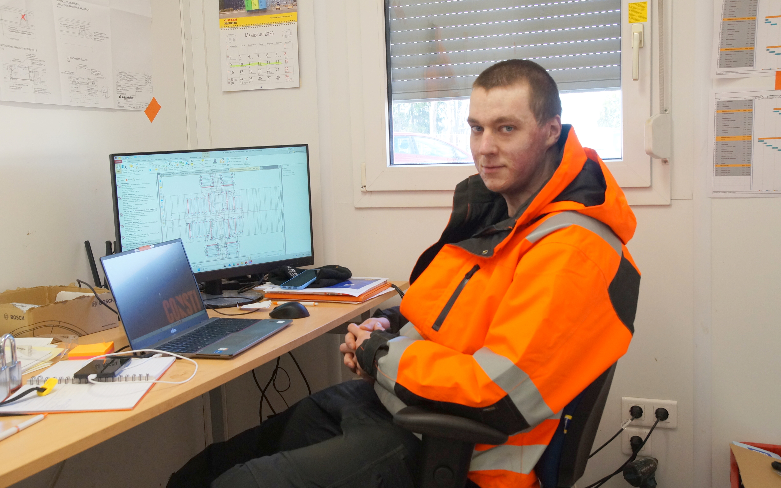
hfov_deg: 43.5
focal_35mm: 46
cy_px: 231
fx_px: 979
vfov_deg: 28.0
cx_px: 391
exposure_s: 1/60
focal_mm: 30
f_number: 5.6
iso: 800
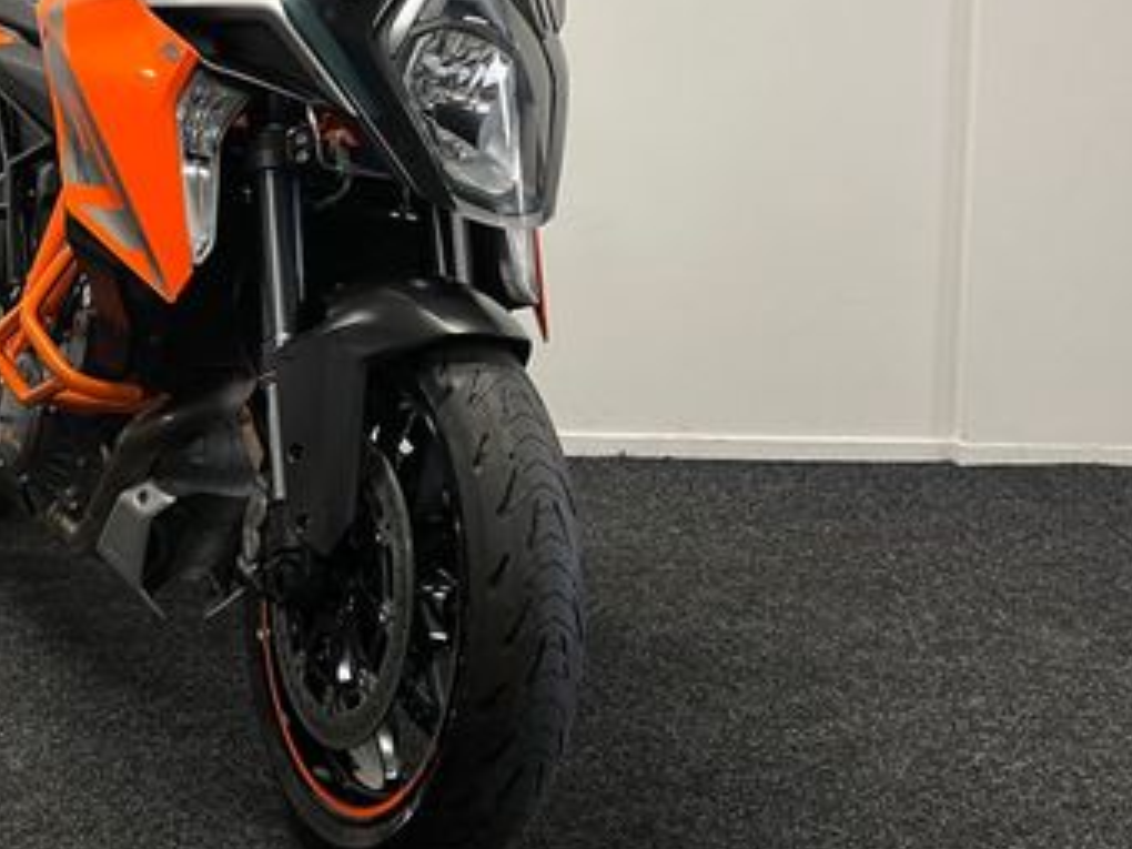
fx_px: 1602
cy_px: 230
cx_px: 336
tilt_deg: -5.7
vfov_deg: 29.3
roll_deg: +0.6
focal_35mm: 49
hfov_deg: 38.3
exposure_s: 1/50
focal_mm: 5.1
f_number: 1.6
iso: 80
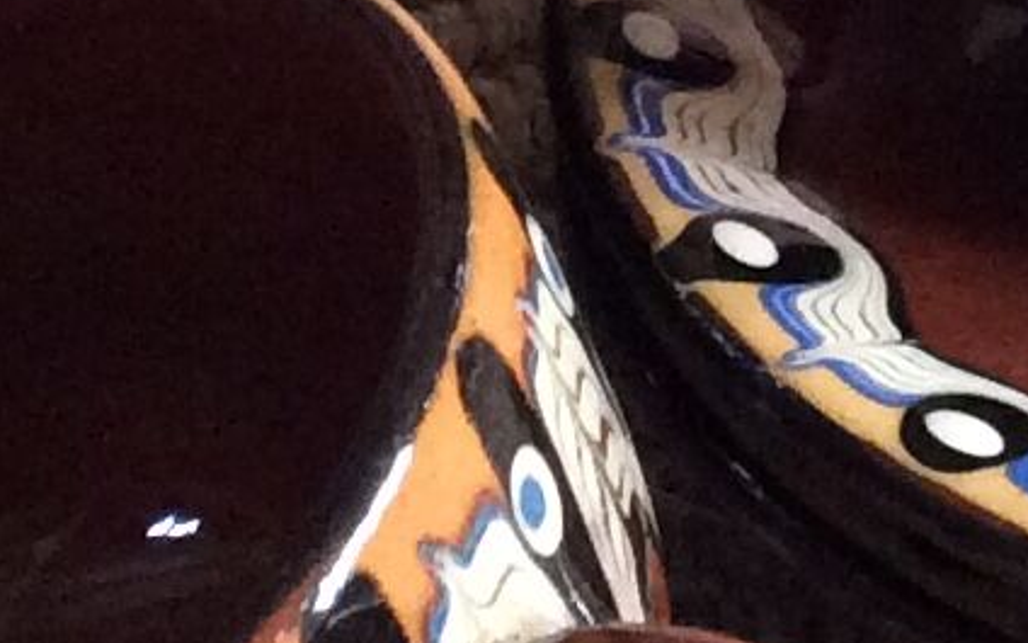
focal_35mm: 207
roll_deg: +2.4
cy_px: -136
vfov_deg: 6.3
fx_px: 5799
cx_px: 417
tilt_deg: -38.5
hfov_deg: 10.1
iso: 250
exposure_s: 1/25
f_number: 2.4
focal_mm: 3.3
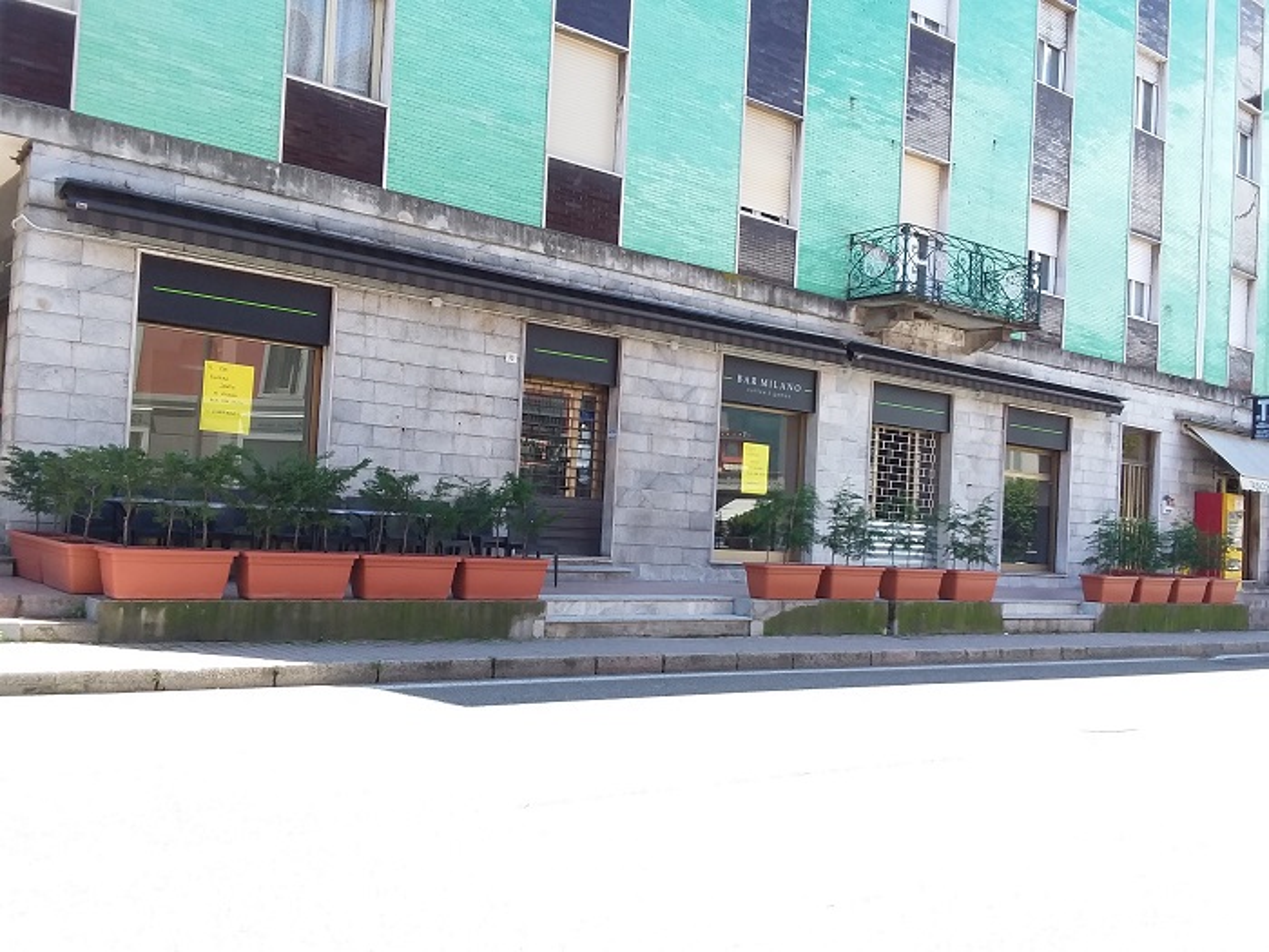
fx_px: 990
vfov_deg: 51.4
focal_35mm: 27
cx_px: 634
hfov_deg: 65.3
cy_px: 476
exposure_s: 1/334
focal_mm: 2.91
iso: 40
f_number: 1.9
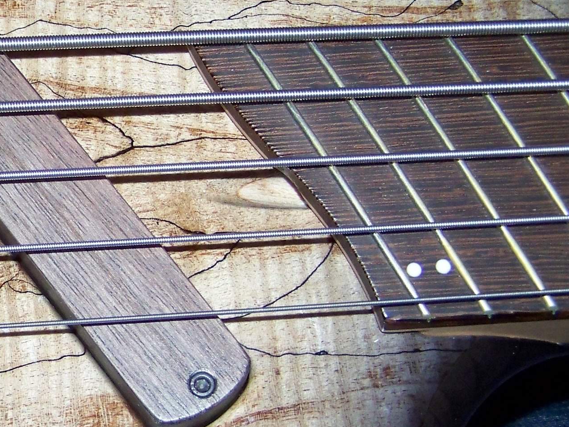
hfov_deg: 20.0
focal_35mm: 92
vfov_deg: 16.1
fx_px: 1512
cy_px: 257
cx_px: -109
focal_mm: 6.3
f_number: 2.8
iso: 200
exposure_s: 1/30
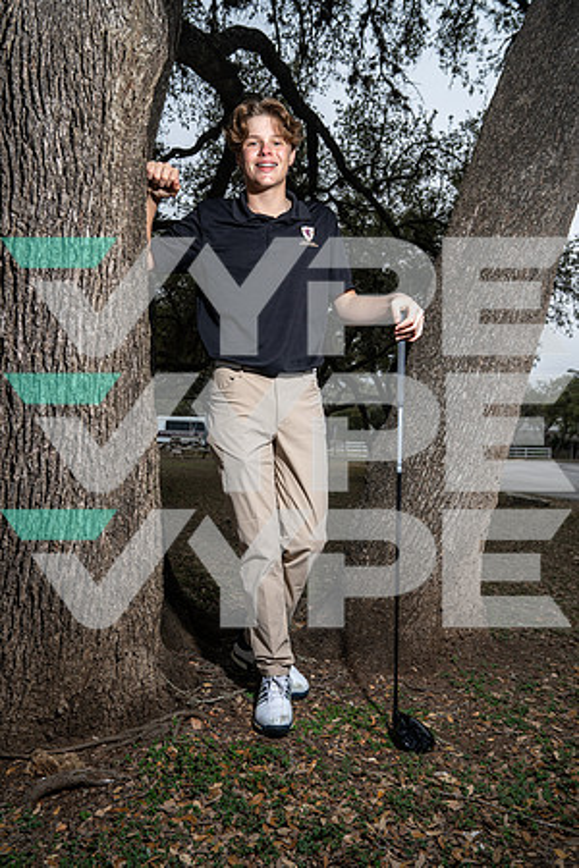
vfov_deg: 61.9
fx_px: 724
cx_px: 290
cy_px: 434
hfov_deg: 43.6
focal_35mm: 30
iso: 100
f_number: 6.3
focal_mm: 30
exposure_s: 1/125
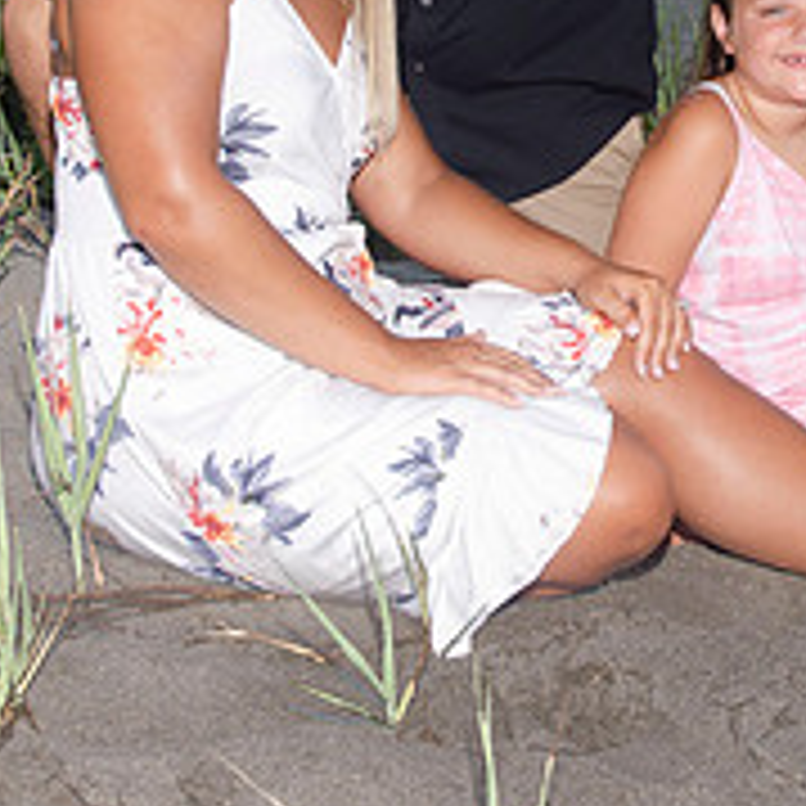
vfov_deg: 17.2
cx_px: 585
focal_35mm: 99
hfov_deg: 17.5
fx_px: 2608
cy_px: 5
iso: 100
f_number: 5.6
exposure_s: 1/250
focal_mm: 24
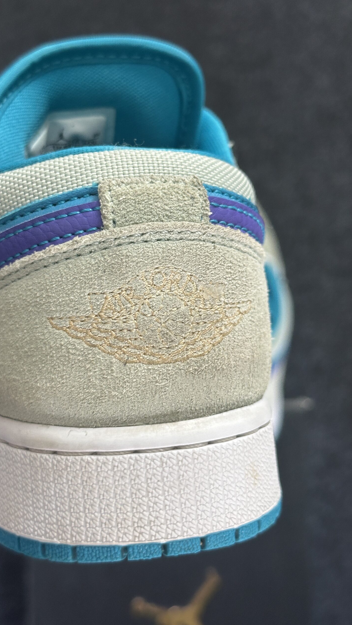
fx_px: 879
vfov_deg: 39.2
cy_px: 312
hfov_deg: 22.6
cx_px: 165
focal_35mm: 53
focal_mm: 6.86
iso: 160
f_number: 1.78
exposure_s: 1/50
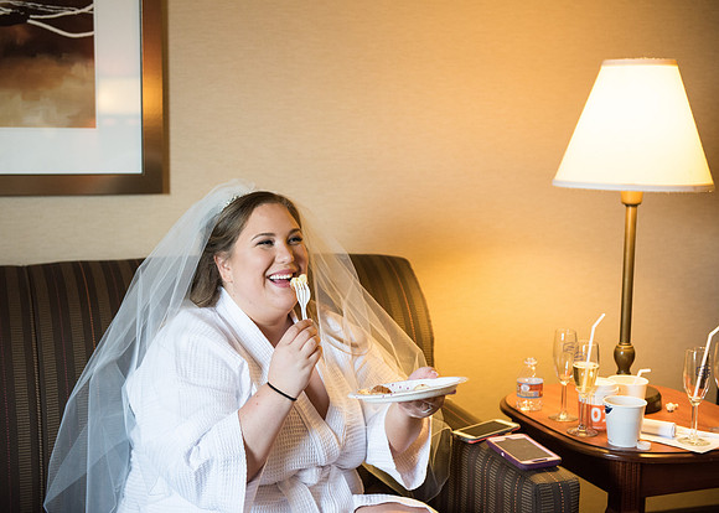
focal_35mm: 59
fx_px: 1197
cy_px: 256
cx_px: 346
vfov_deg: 24.2
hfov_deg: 33.4
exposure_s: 1/200
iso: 800
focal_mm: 56
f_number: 2.8
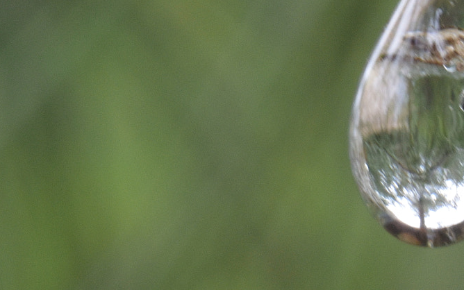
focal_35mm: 153
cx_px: 397
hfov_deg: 13.6
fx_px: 1935
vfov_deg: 8.6
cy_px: 159
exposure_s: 1/20
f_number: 14
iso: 400
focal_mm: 18.5
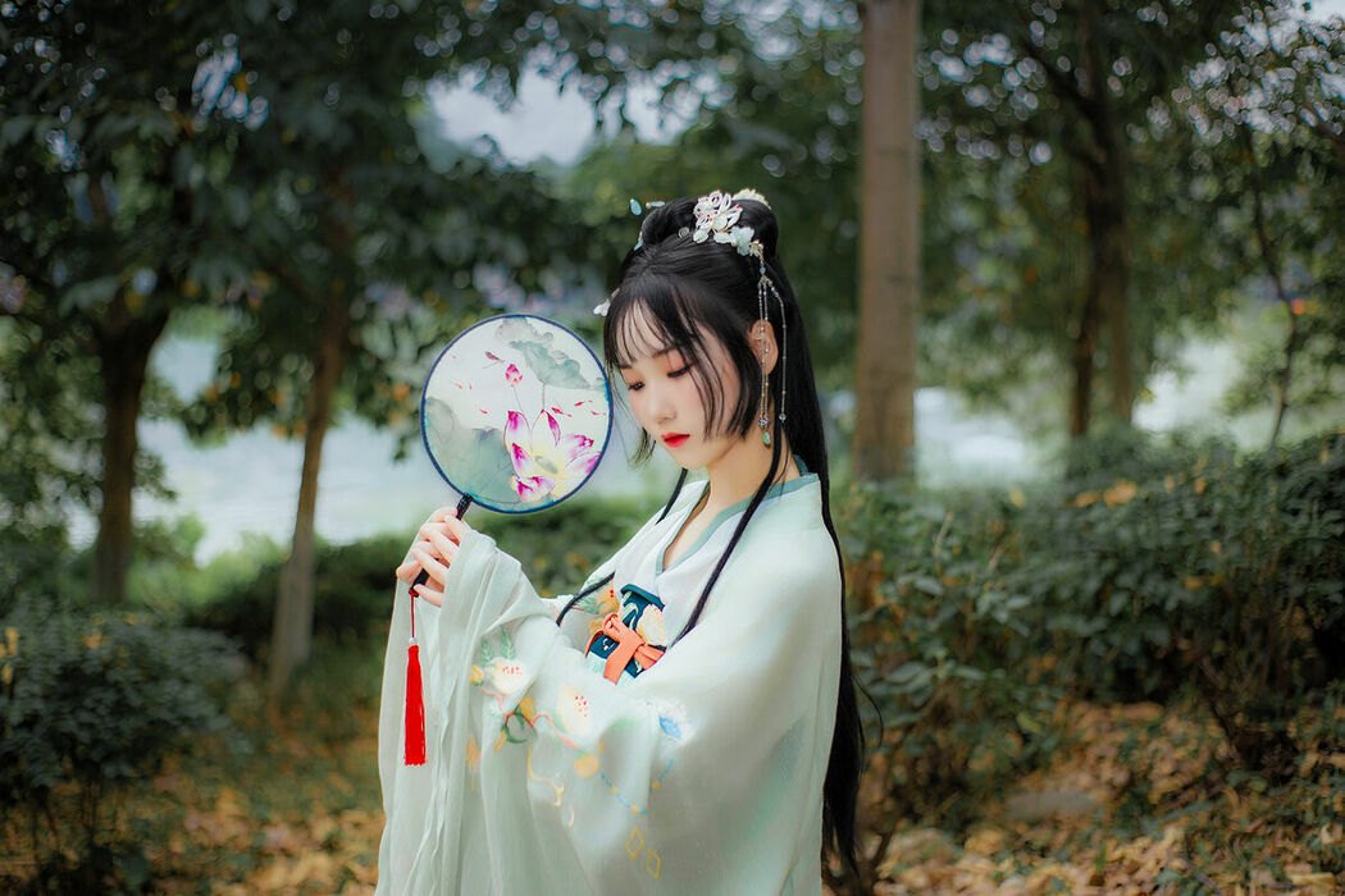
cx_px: 672
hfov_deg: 39.6
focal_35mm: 50
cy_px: 448
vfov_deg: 27.0
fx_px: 1868
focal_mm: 50
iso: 100
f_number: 2.2
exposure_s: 1/125
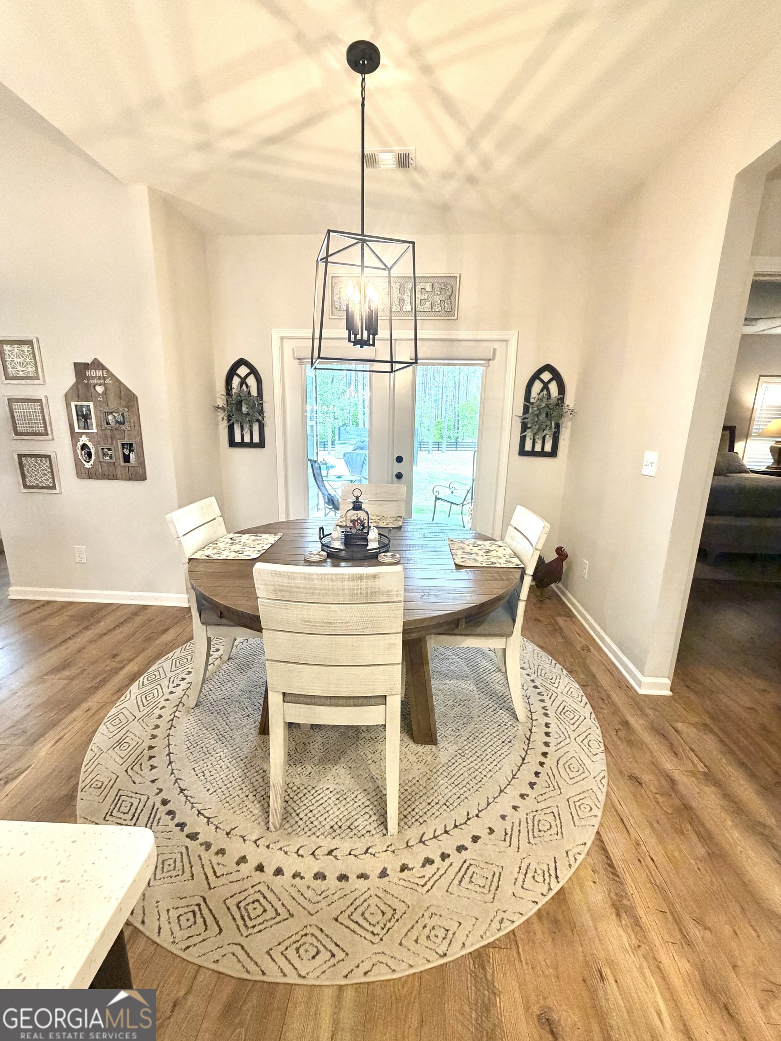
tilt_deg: -12.8
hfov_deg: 85.7
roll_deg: -0.4
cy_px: 520
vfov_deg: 102.1
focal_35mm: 14
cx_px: 390
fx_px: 421
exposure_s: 1/60
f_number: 2.2
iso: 320
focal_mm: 2.22
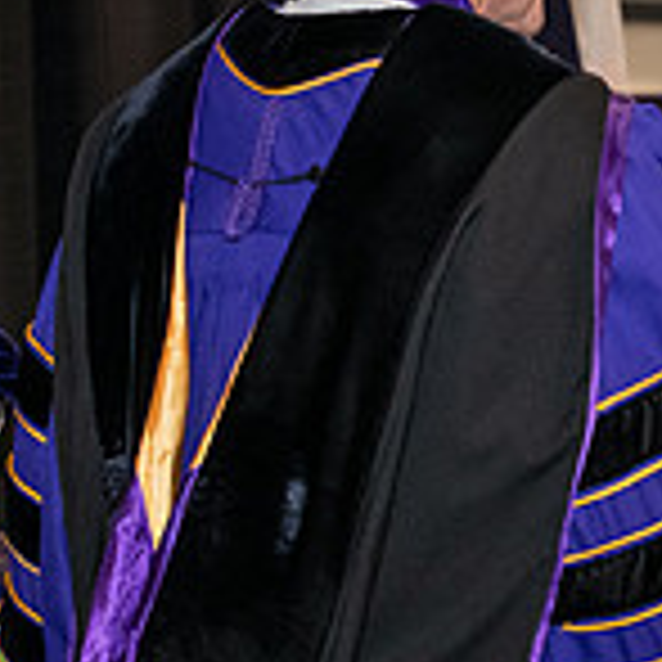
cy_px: 200
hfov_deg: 7.3
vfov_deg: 7.4
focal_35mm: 235
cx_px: 968
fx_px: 5085
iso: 2500
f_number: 5.6
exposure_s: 1/200
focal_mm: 70
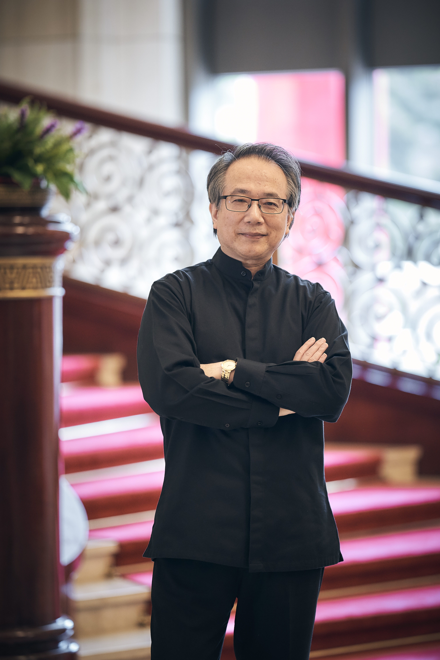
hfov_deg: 10.2
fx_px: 2475
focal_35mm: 135
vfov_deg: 15.2
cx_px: 220
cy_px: 330
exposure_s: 1/250
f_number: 2
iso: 1250
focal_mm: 135
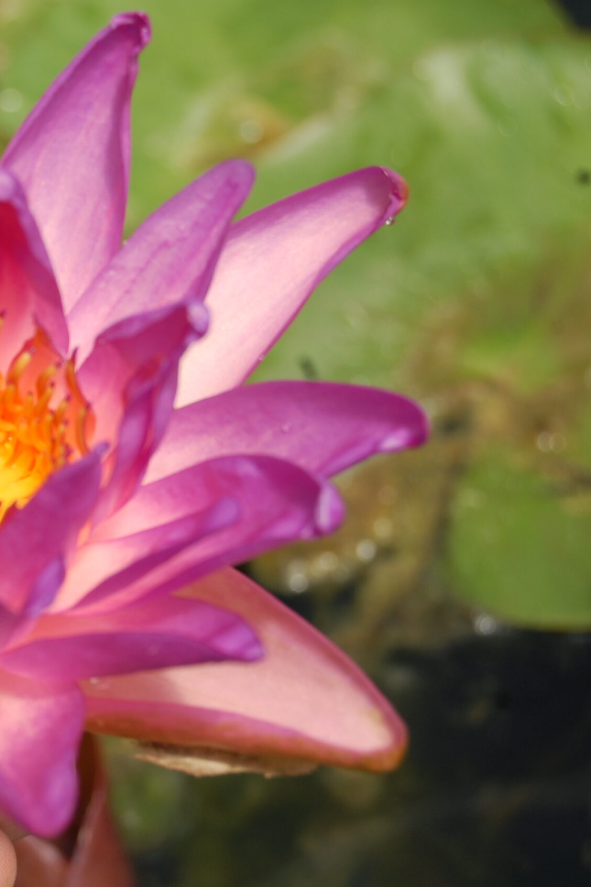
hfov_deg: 10.9
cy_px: 444
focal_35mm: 125
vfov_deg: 16.4
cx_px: 29
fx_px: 3071
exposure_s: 1/320
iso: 200
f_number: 9
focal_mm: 55
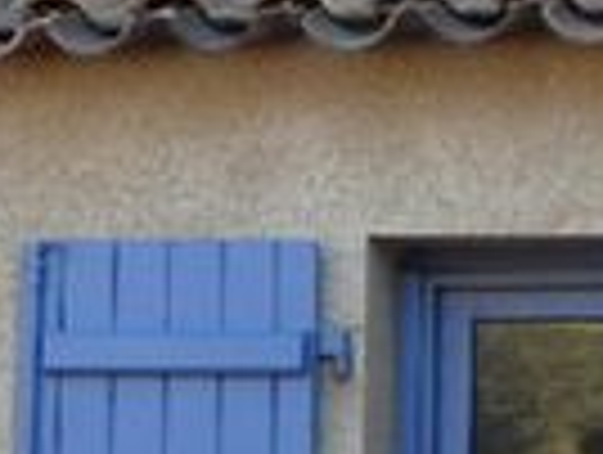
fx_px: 2810
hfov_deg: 12.2
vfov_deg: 9.2
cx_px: 171
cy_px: 0
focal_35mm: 161
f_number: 3.2
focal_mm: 6
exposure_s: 1/100
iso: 100
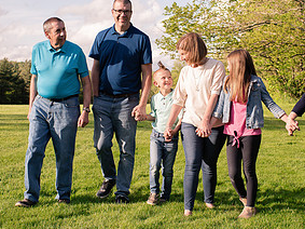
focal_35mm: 69
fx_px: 608
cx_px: 190
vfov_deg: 21.3
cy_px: 88
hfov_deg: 28.1
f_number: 5.6
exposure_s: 1/2000
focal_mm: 35
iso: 800
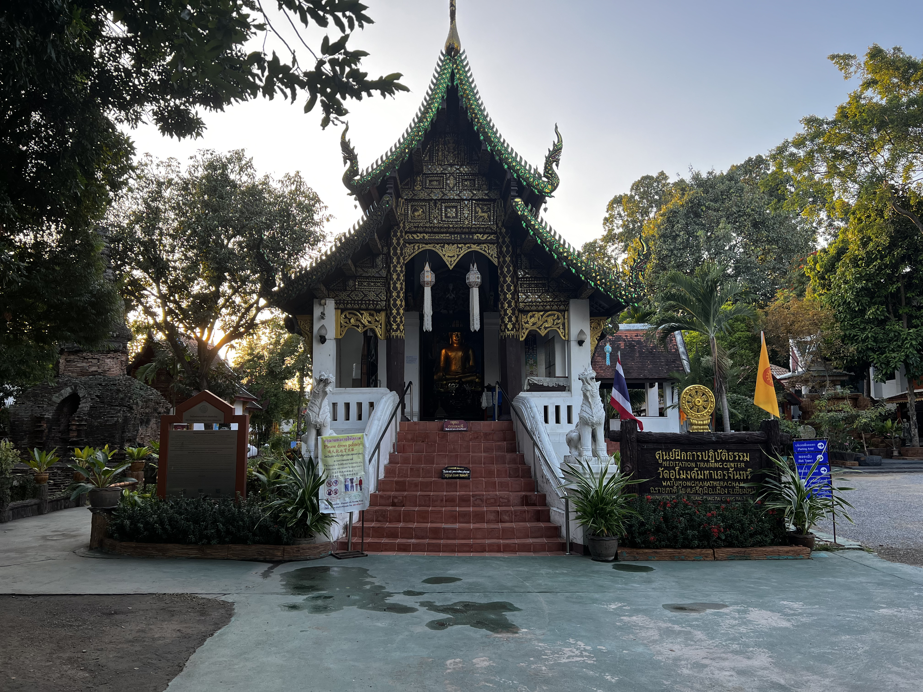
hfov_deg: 67.3
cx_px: 462
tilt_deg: +7.5
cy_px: 346
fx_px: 693
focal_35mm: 26
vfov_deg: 53.1
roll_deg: +0.4
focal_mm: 5.7
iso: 40
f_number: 1.5
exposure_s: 1/244
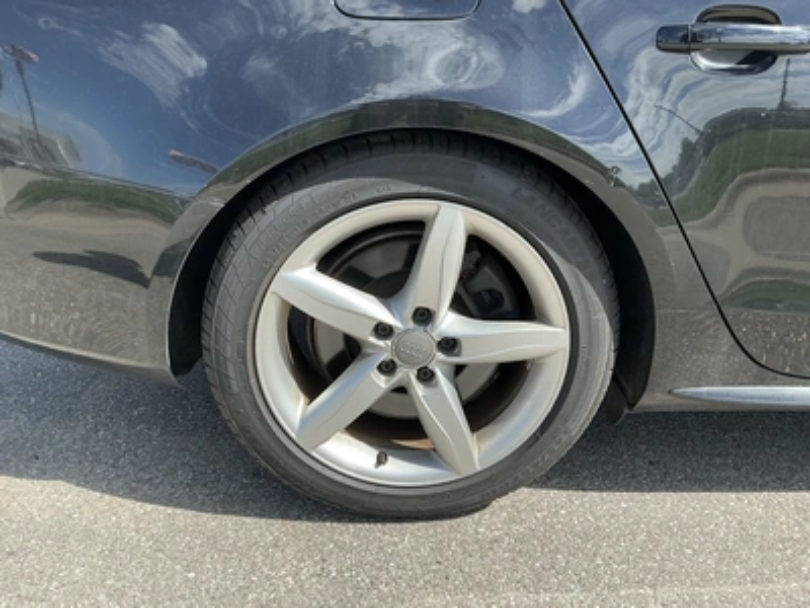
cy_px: 304
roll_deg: +1.1
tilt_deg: -21.2
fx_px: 655
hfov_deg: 63.4
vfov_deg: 49.7
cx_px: 405
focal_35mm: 28
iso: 25
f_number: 1.8
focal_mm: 3
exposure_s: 1/898
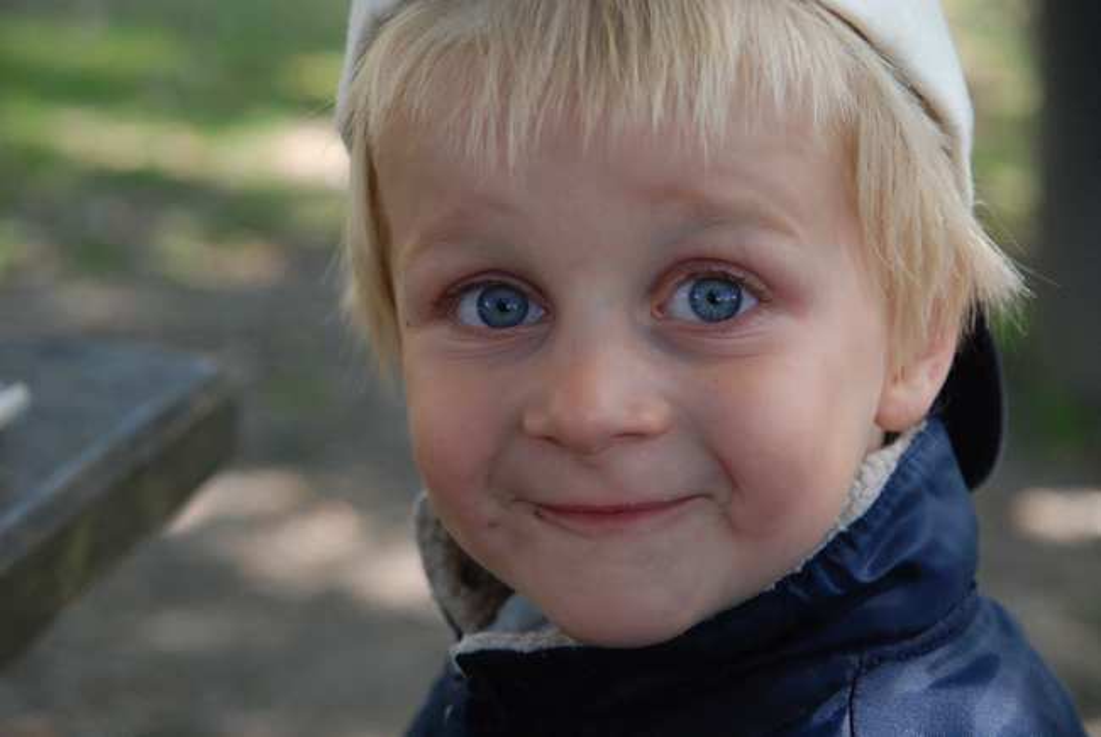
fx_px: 3215
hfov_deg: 19.4
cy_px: 368
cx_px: 550
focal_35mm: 105
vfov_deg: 13.1
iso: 800
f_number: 5
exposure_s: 1/250
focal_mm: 70
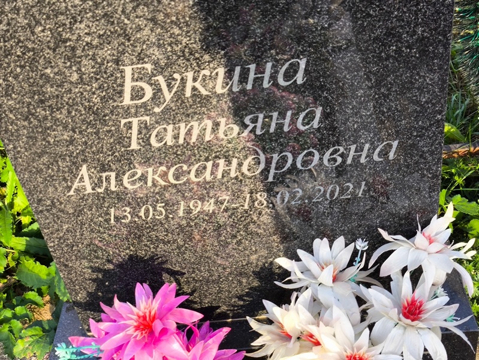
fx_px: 692
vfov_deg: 29.1
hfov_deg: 38.2
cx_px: 240
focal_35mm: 50
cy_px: 180
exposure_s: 1/215
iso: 50
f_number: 1.7
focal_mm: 4.71
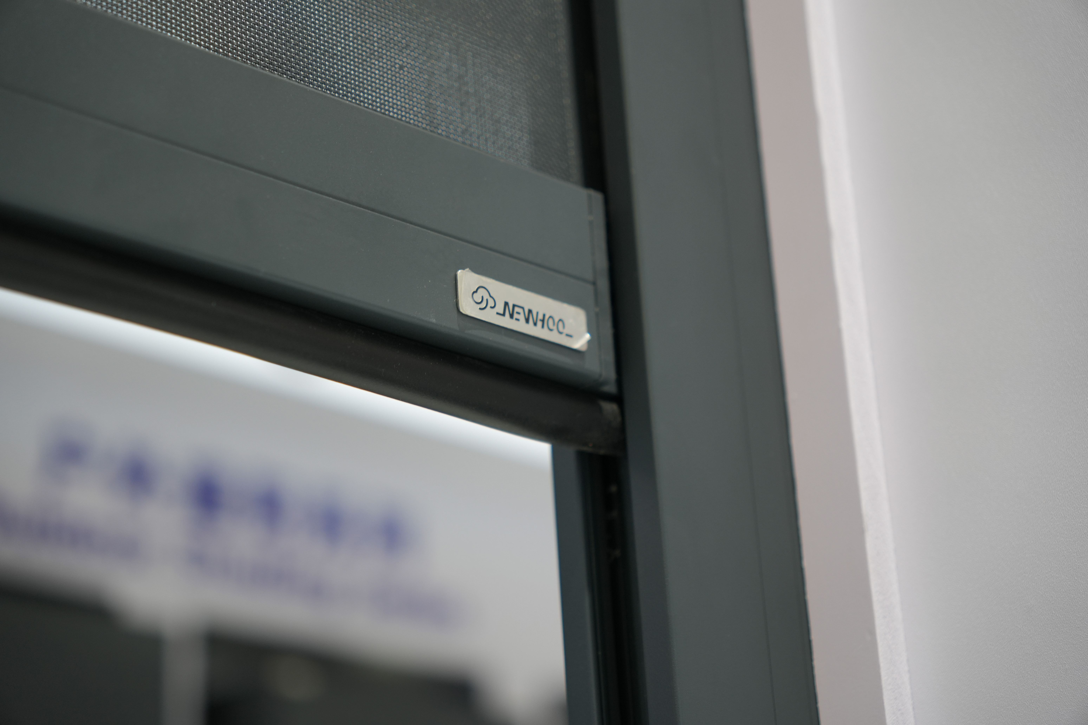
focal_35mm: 75
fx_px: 2266
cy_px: 362
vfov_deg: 18.2
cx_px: 544
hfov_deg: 27.0
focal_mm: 50
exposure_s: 1/160
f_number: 2.8
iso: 200
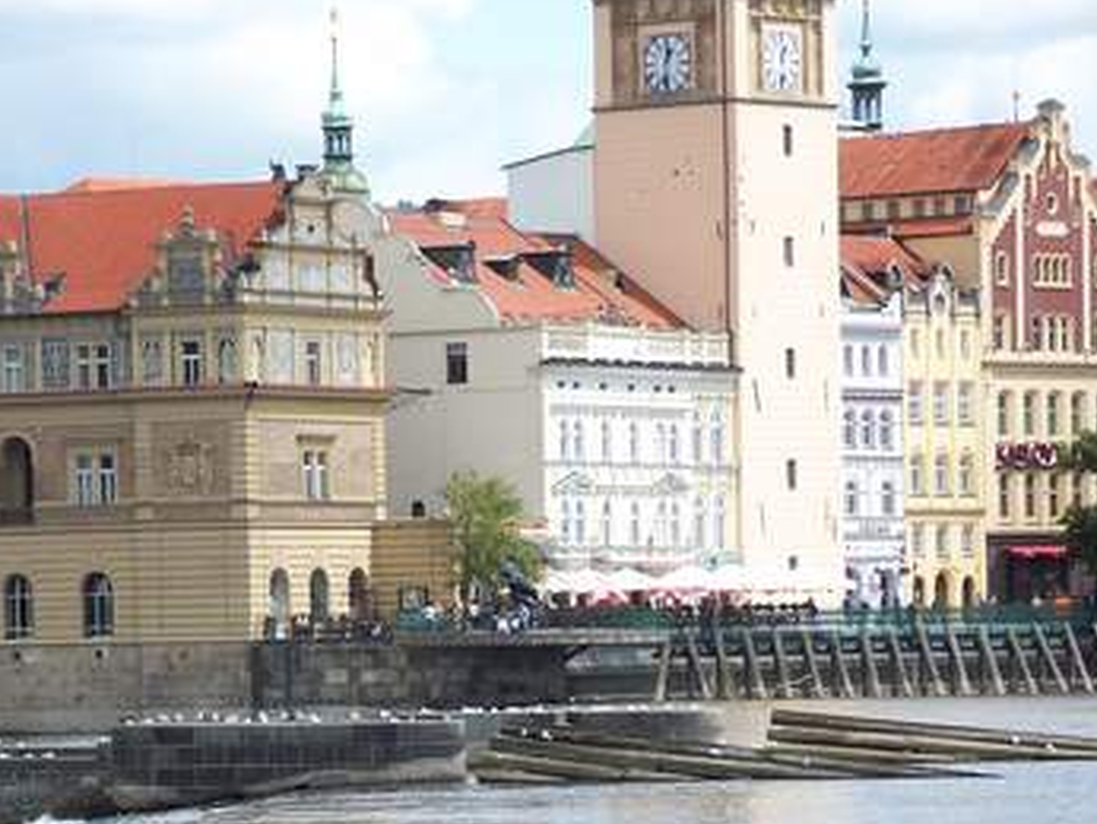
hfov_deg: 8.0
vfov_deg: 6.0
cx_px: 295
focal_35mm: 246
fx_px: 7801
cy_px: 748
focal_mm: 28
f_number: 4
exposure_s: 1/400
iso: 64
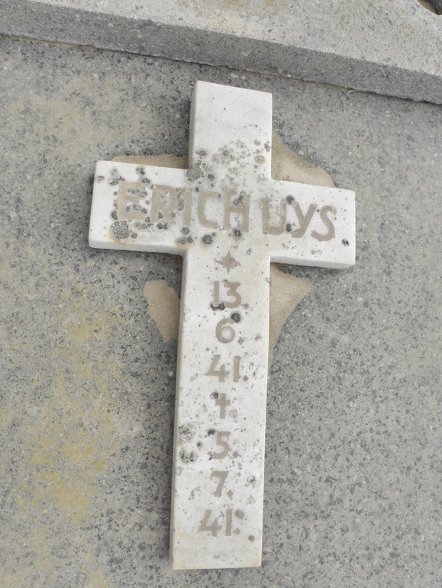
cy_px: 288
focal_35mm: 28
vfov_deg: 63.4
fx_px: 476
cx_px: 221
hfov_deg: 49.8
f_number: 5.6
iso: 200
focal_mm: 4.83
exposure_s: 1/1000
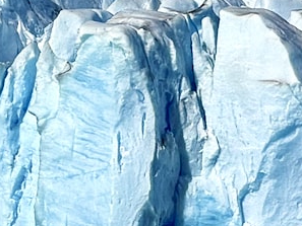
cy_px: -45
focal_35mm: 646
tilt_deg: -3.1
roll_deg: -0.1
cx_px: -622
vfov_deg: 2.3
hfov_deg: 3.0
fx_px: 5638
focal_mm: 16.89
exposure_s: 1/2410
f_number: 2.8
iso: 20
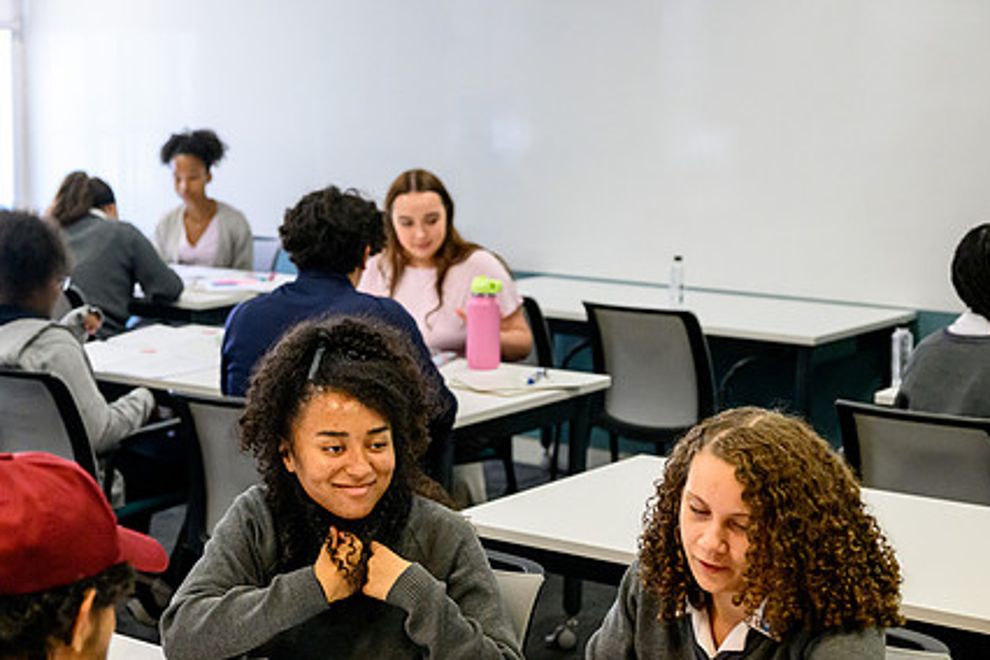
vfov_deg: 19.7
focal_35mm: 69
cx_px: 353
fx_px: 1897
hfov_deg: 29.1
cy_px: 338
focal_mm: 50
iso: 8000
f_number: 4
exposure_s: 1/640
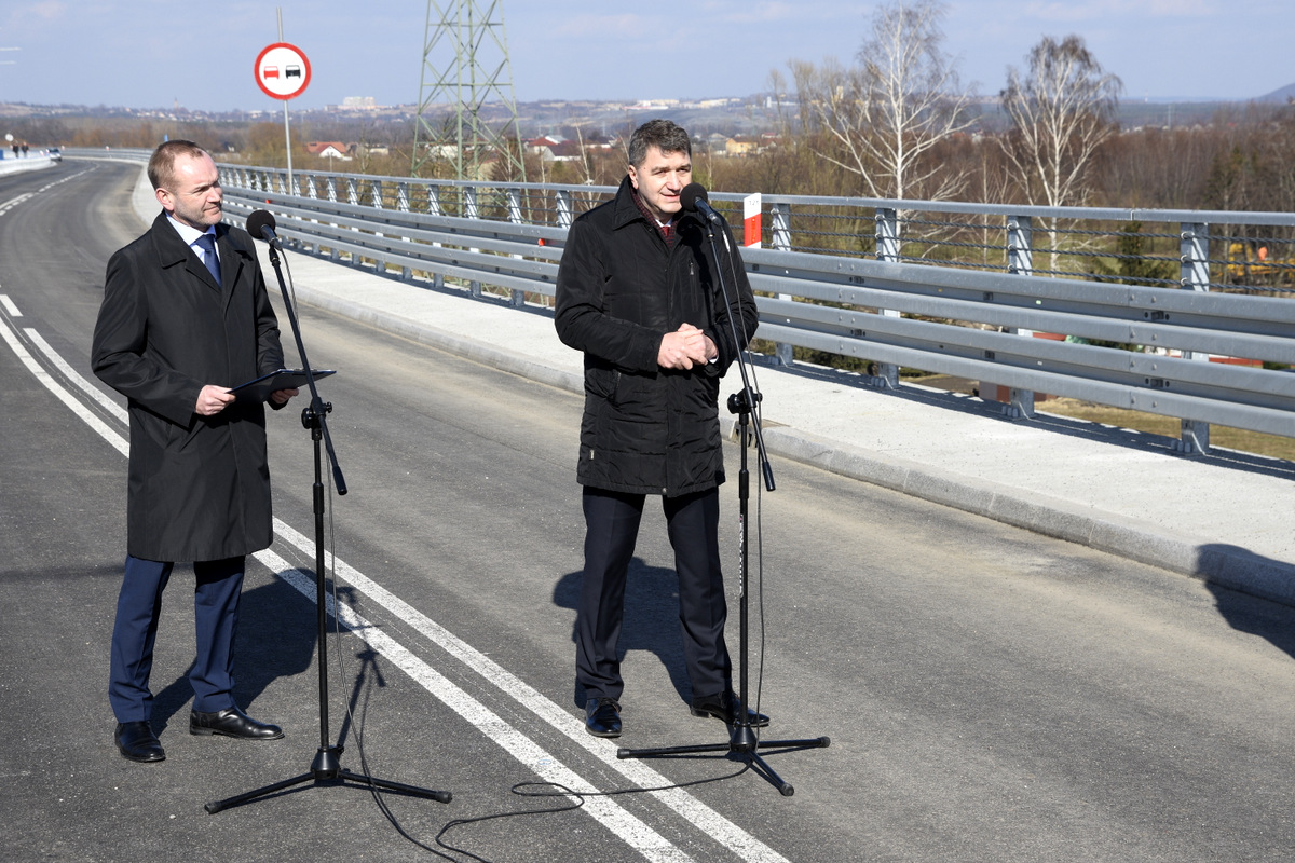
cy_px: 432
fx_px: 1727
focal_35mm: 48
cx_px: 648
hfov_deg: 41.1
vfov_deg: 28.1
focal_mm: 32
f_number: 5.6
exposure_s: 1/400
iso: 100
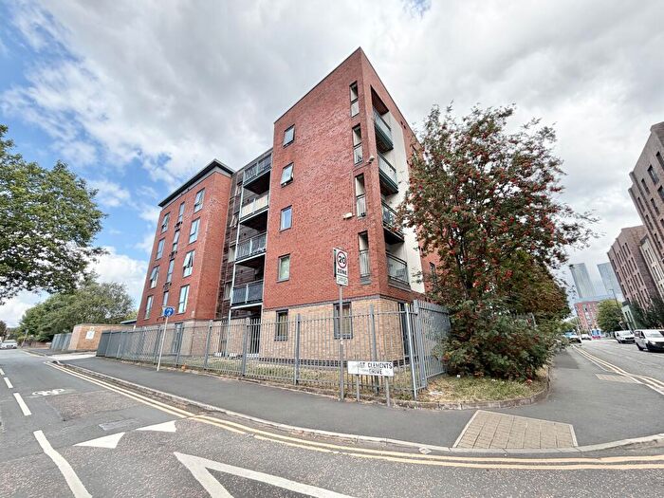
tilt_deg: +18.7
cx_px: 332
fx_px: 269
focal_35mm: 14
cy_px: 249
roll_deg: +0.9
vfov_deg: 85.7
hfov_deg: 102.1
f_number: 2.2
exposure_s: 1/770
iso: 32
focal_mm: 2.22
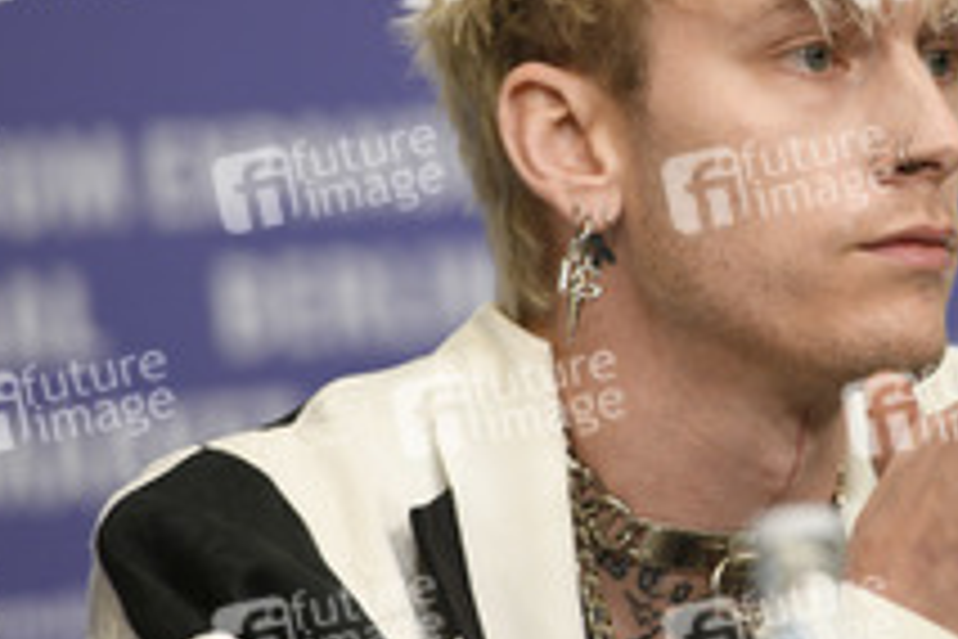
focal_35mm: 424
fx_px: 11282
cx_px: 839
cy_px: 292
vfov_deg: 3.2
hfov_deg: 4.9
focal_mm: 200
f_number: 3.5
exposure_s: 1/200
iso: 1000
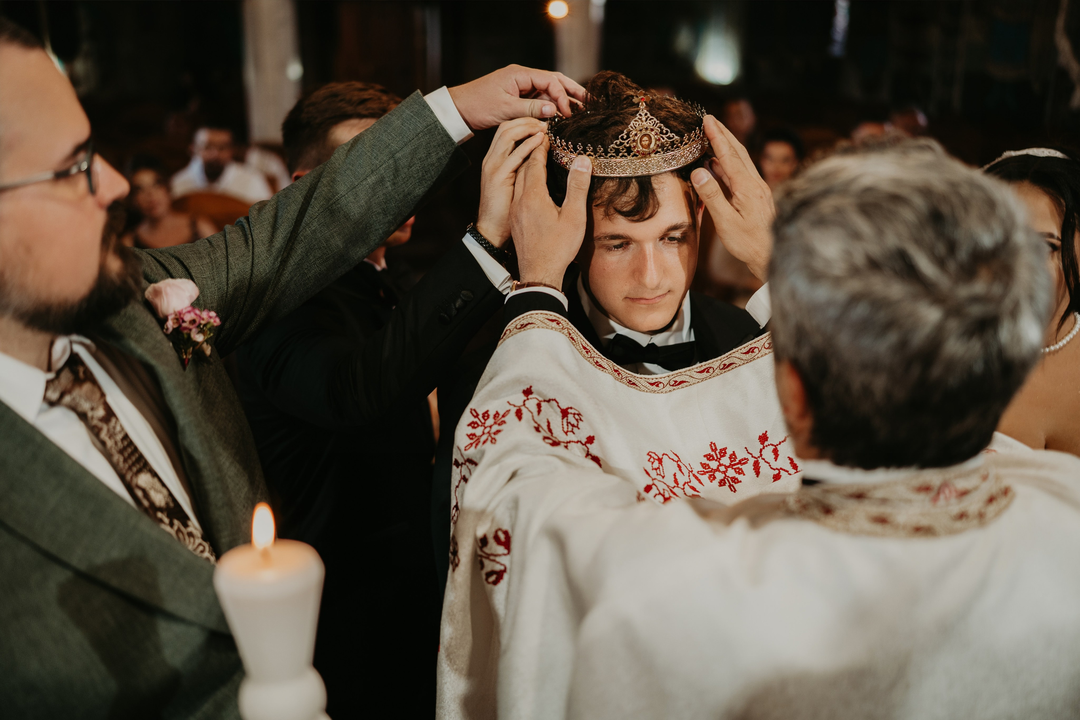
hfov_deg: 54.4
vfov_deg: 37.9
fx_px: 1050
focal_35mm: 35
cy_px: 360
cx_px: 540
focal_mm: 35
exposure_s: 1/400
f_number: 1.6
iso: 640
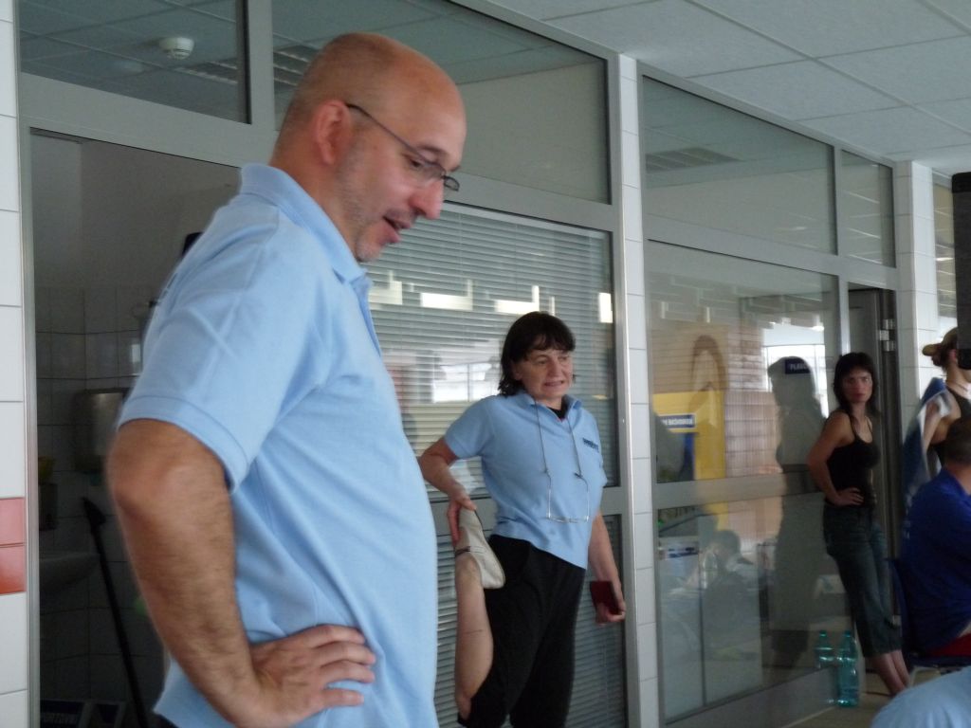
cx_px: 486
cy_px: 364
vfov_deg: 23.3
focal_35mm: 63
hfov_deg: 30.7
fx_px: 1767
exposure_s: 1/20
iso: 400
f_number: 3.4
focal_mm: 11.1
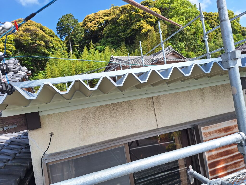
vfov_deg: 58.9
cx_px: 123
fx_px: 163
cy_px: 92
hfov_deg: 73.9
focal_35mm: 23
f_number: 1.8
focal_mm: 5.54
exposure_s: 1/2247
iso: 40
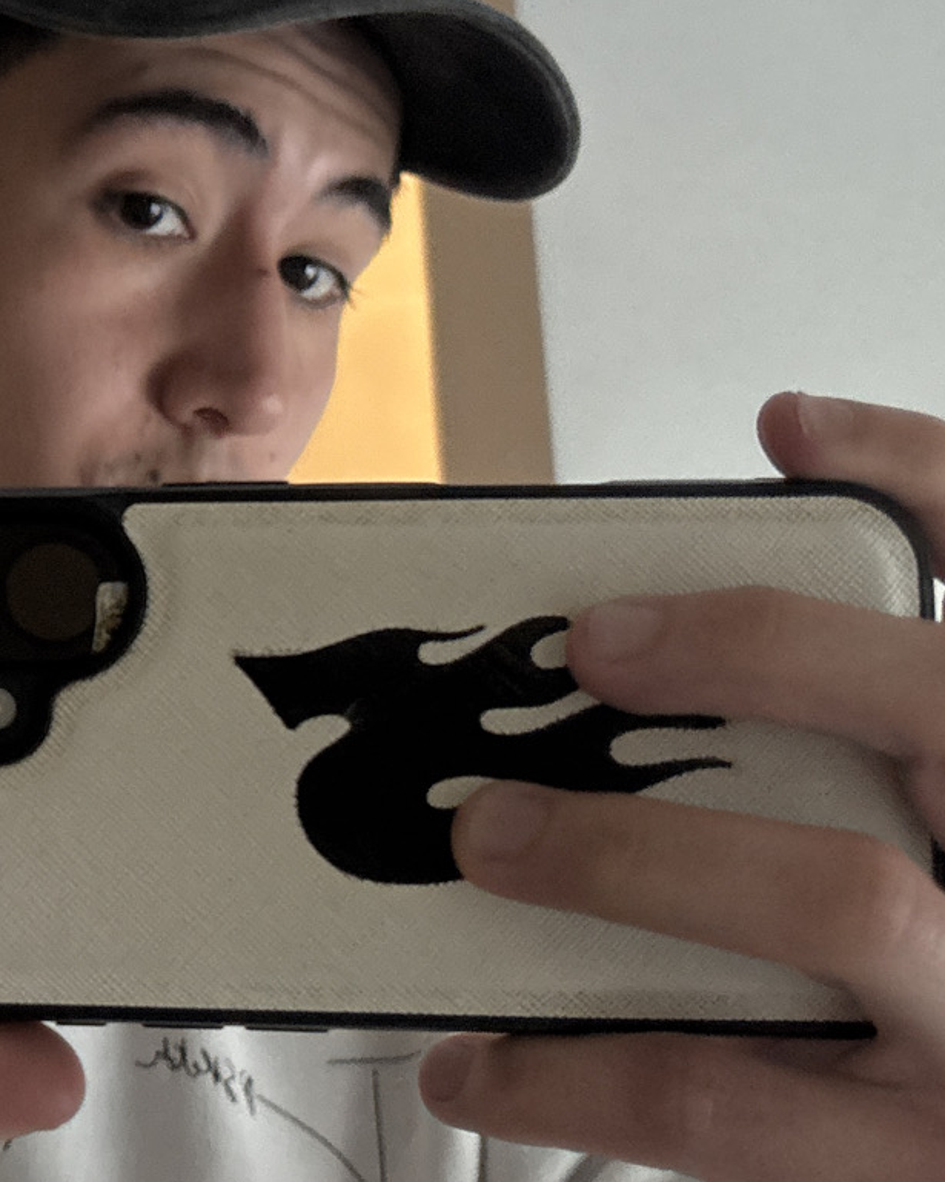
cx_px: -123
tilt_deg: +0.0
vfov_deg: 28.6
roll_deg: +3.3
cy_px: 447
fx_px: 2308
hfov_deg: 21.8
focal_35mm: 66
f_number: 1.6
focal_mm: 5.96
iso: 640
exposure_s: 1/40
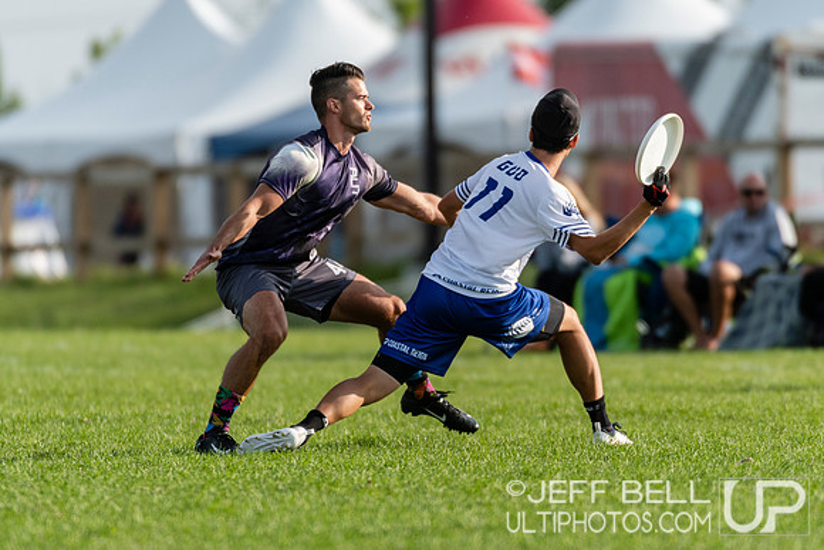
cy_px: 236
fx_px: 15697
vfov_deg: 2.0
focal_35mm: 686
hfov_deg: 3.0
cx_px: 471
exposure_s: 1/1600
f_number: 4
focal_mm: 400
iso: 250
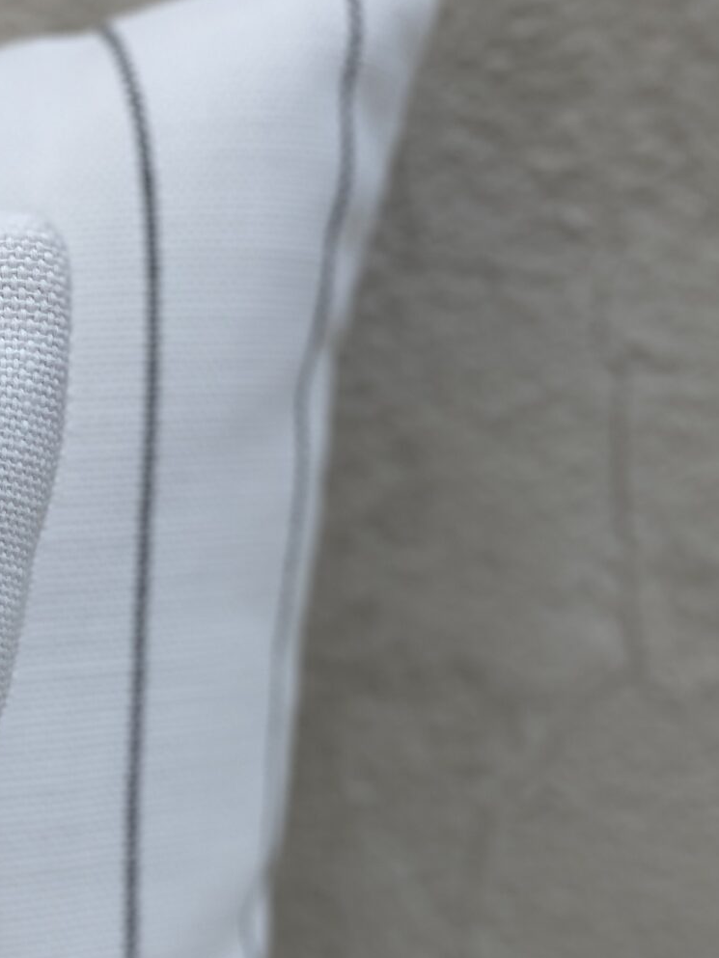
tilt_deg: -24.2
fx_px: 3710
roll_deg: -2.7
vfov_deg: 14.6
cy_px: 853
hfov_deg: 10.9
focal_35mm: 134
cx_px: -102
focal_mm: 6
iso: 20
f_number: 2
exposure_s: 1/444
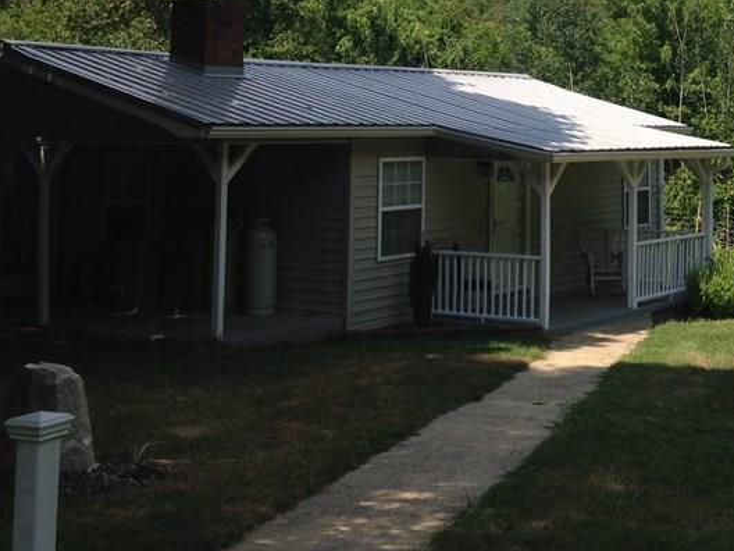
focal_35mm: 64
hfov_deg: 29.2
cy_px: 40
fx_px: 1357
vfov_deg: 22.3
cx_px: 644
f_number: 2.4
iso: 50
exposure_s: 1/1642
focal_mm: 4.12
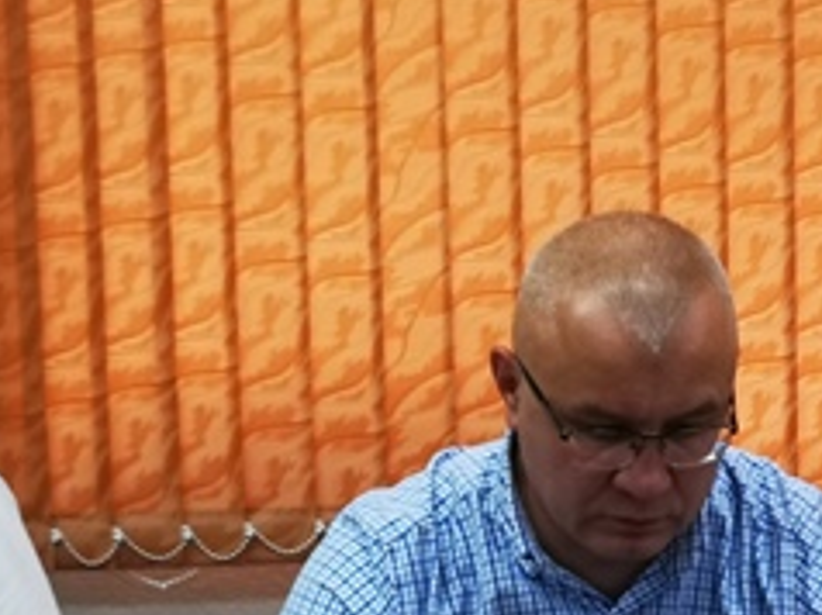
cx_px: 998
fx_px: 3131
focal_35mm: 132
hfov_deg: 14.5
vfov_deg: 11.2
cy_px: 539
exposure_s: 1/100
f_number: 1.8
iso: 125
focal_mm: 5.58
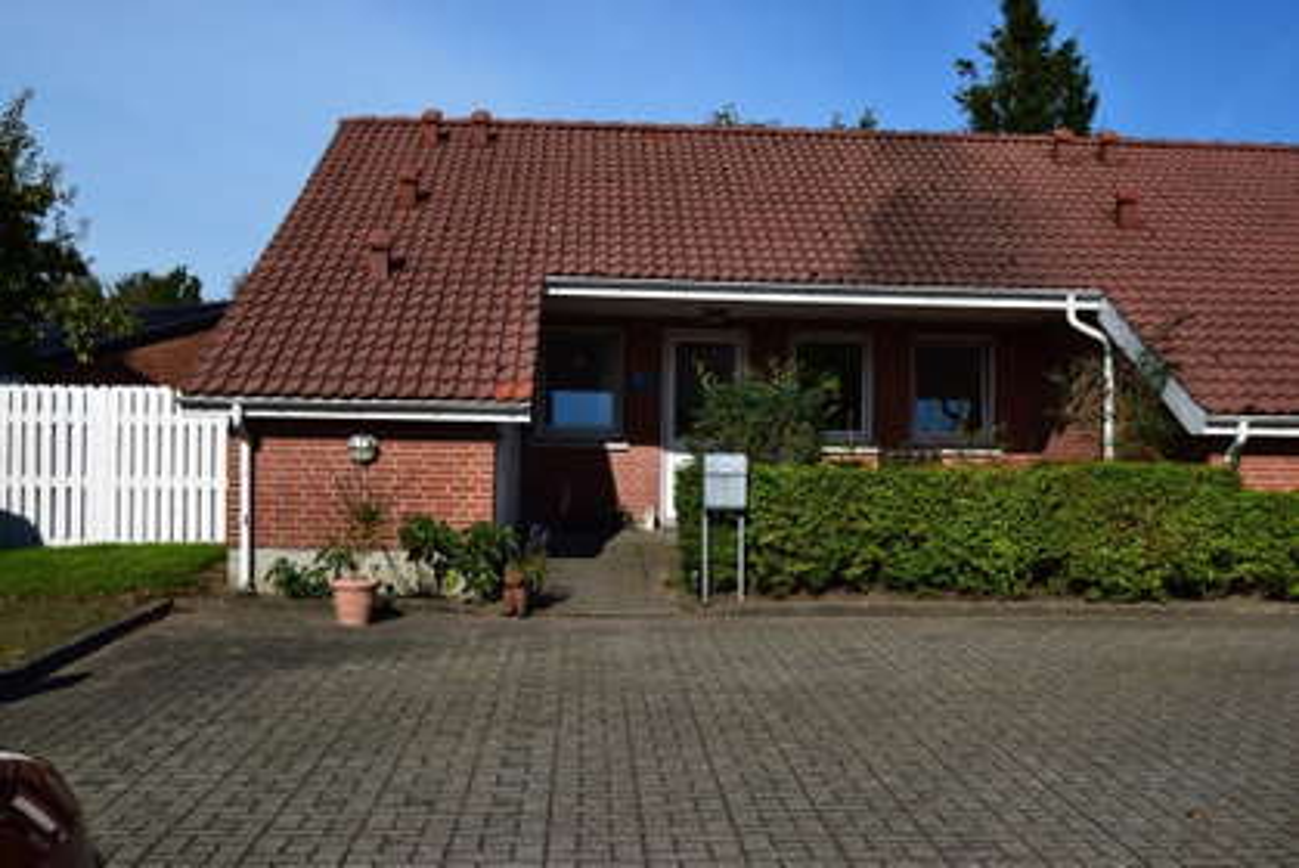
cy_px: 434
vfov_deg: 31.9
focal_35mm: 42
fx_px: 1516
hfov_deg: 46.4
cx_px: 650
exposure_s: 1/500
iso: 320
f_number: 11
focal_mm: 28
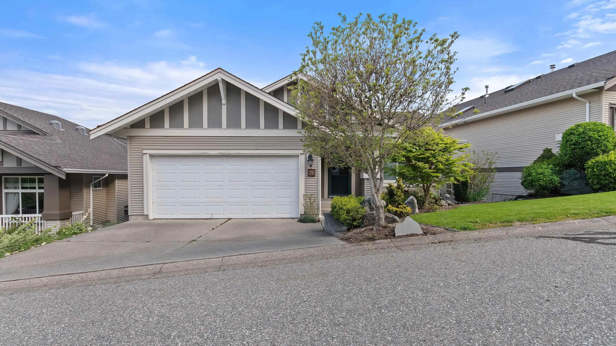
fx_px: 261
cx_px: 304
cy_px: 155
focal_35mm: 16
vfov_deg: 66.9
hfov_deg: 99.4
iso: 250
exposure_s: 1/640
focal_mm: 10
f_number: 7.1
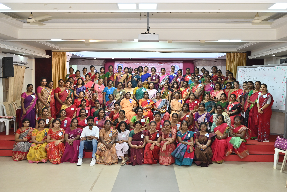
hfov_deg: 58.7
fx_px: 255
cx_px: 144
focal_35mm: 32
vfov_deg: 41.1
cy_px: 96
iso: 1250
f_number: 5.6
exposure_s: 1/125
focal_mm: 32
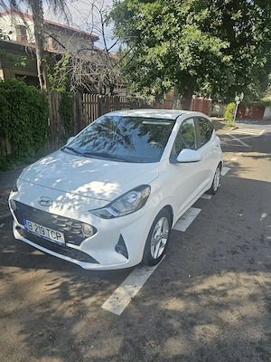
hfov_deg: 58.9
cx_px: 136
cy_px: 181
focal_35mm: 23
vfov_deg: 73.9
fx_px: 240
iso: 10
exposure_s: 1/301
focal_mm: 6.3
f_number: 1.7
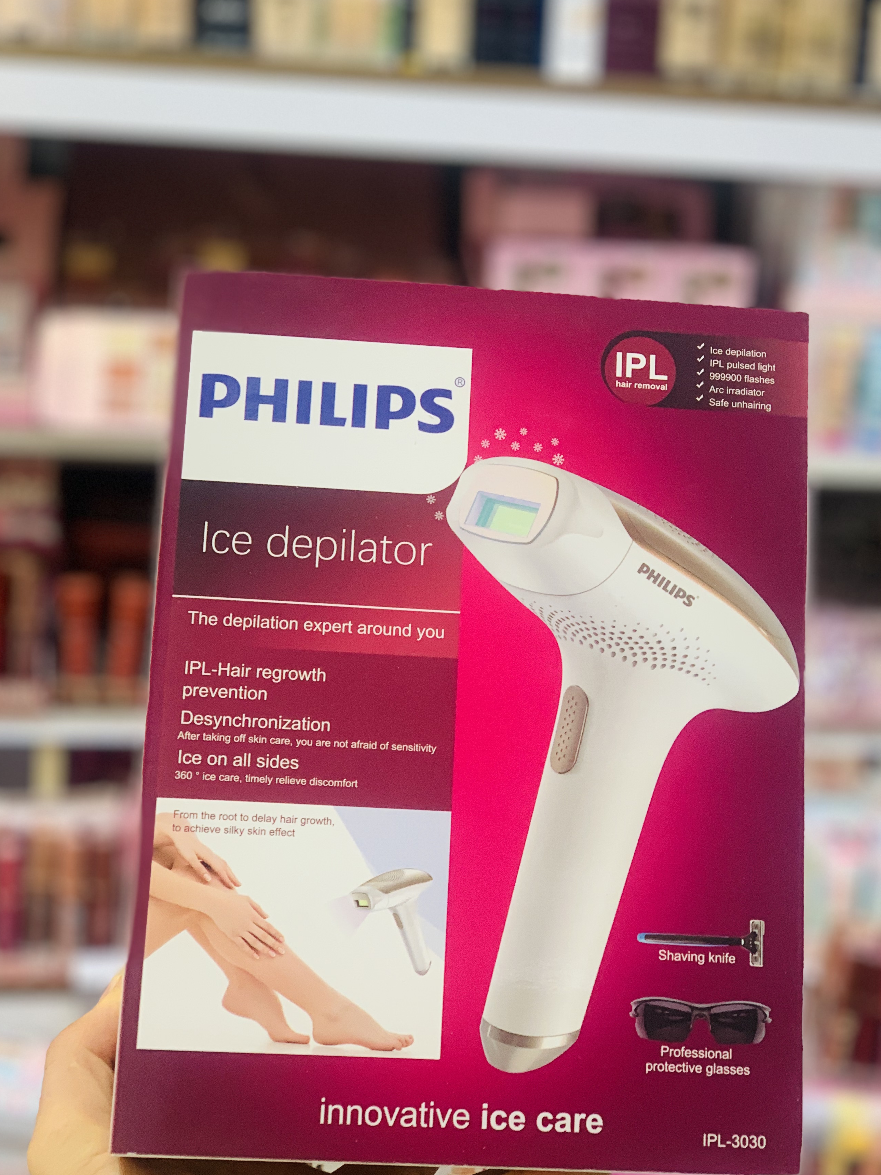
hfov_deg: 24.0
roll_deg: -3.2
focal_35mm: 61
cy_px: 553
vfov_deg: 31.7
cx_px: 492
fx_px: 2070
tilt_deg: -8.9
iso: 100
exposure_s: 1/100
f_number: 2.4
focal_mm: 6
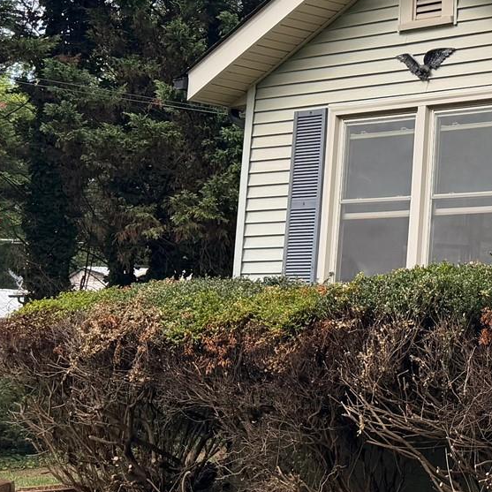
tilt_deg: +9.4
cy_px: 141
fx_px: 1254
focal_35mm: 78
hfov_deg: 19.3
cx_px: 746
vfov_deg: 22.0
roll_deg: -1.0
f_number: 1.78
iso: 100
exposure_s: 1/2445
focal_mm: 6.76
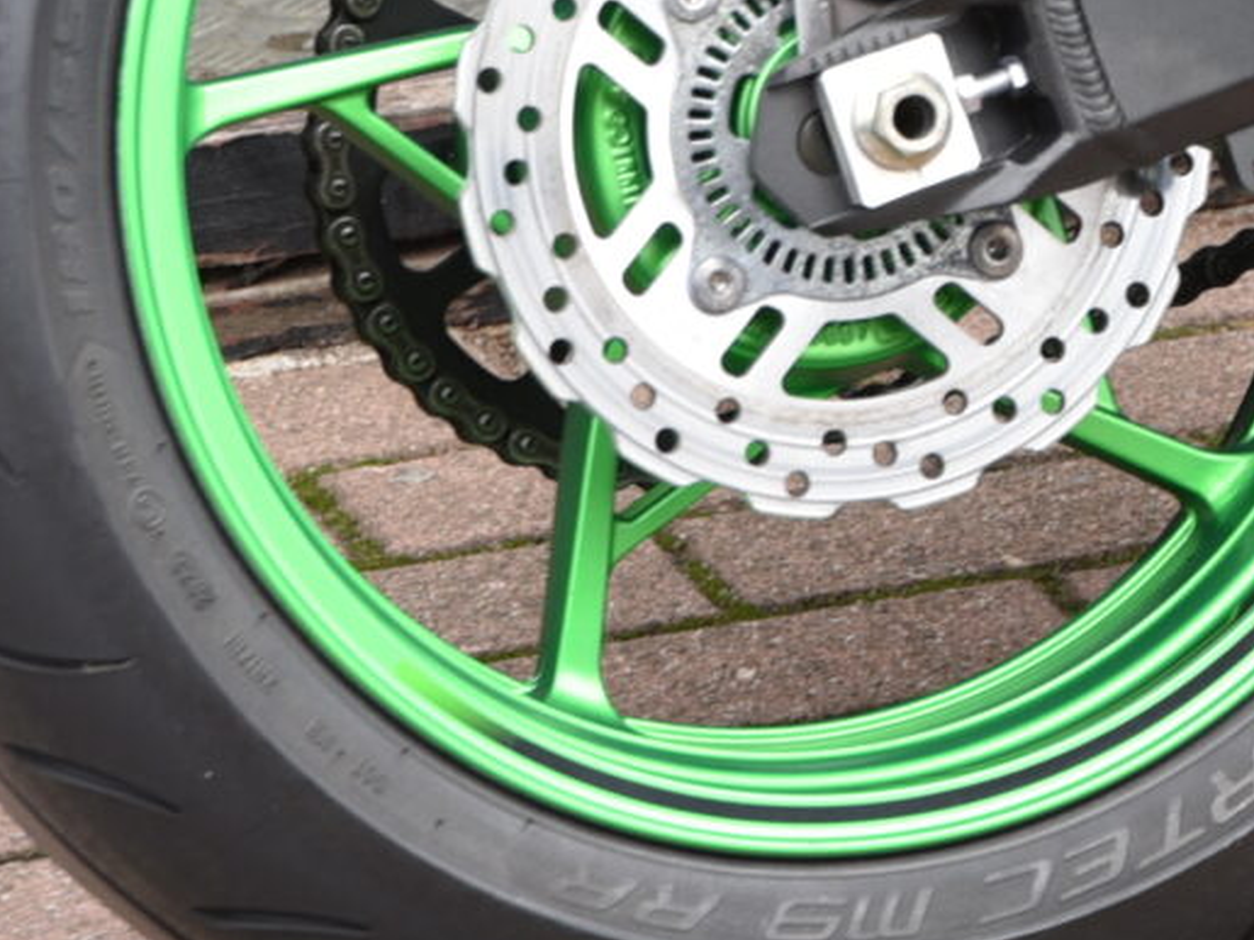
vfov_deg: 4.7
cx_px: 2386
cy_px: -827
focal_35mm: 311
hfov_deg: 6.2
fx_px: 11264
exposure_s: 1/80
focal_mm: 65
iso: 100
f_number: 4.5
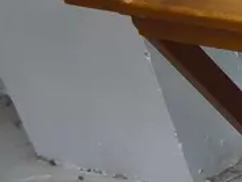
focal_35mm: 155
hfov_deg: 10.3
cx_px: 655
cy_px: 206
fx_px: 1085
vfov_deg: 9.5
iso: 125
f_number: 2
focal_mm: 2.87
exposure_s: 1/100
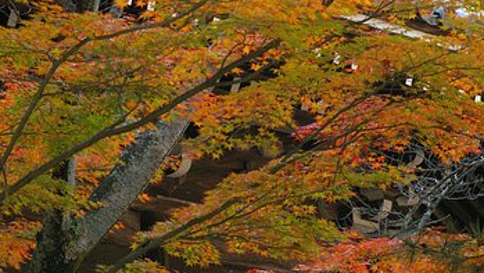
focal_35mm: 207
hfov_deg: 10.4
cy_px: 80
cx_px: 247
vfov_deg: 5.9
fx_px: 2659
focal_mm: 90
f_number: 8
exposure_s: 1/250
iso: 800
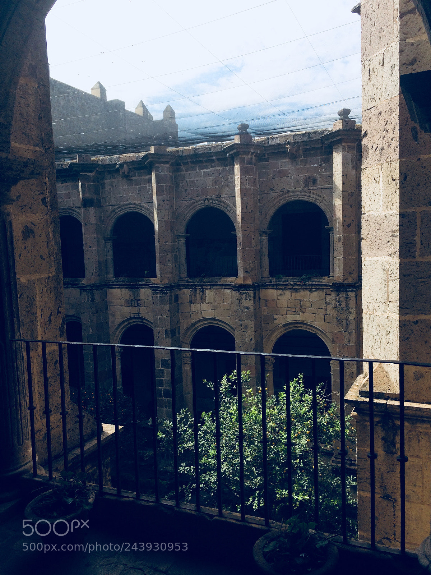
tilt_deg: -5.9
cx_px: 216
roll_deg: +1.9
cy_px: 288
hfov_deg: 48.2
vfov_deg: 61.7
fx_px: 481
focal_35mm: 29
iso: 32
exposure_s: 1/1001
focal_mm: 4.15
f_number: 2.2
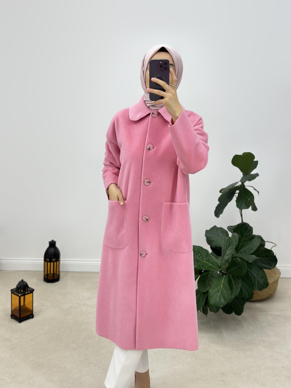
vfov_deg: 39.7
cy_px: 194
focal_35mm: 48
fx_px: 538
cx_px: 146
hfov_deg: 30.3
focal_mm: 6.86
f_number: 1.78
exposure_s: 1/207
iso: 80
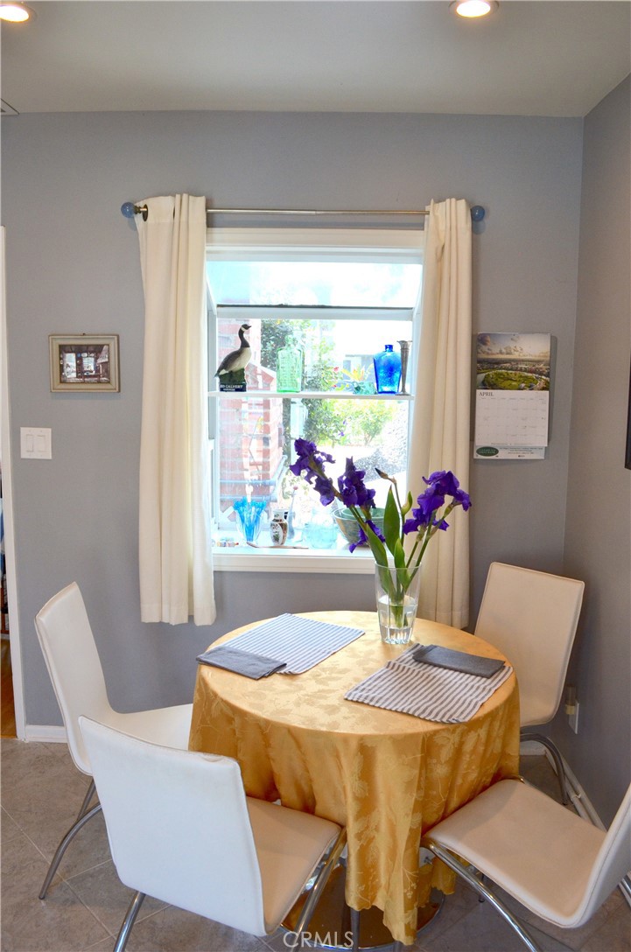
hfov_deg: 47.8
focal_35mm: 27
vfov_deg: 67.5
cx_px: 316
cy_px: 476
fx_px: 713
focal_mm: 18
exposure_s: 1/200
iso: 640
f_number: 7.1
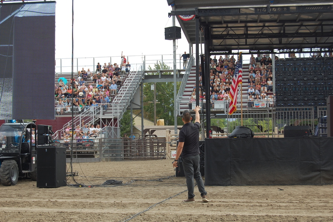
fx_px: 624
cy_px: 111
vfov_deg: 20.1
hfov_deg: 29.9
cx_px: 166
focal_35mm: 68
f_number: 7.1
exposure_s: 1/200
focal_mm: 45
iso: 200
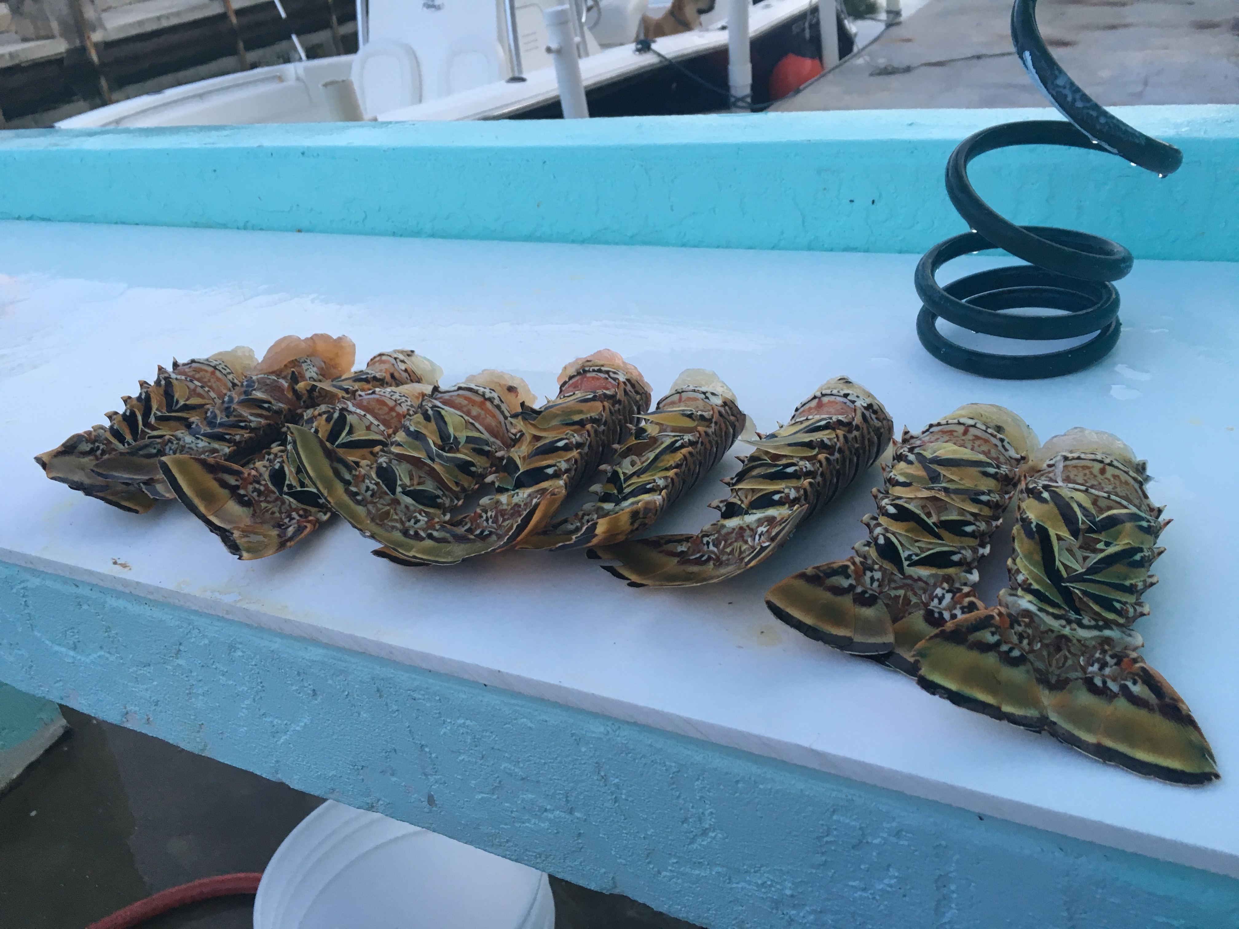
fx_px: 1038
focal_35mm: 29
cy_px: 464
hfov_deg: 61.7
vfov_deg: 48.2
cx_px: 620
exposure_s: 1/30
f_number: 2.2
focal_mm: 4.15
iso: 32
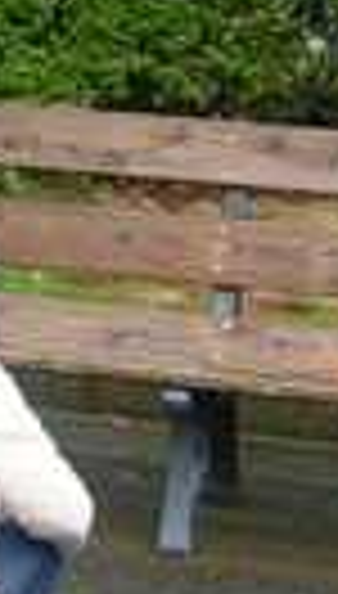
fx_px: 2403
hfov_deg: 7.6
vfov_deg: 14.1
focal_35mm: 152
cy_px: 209
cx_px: -383
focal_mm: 5.5
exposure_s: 1/60
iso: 100
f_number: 2.8
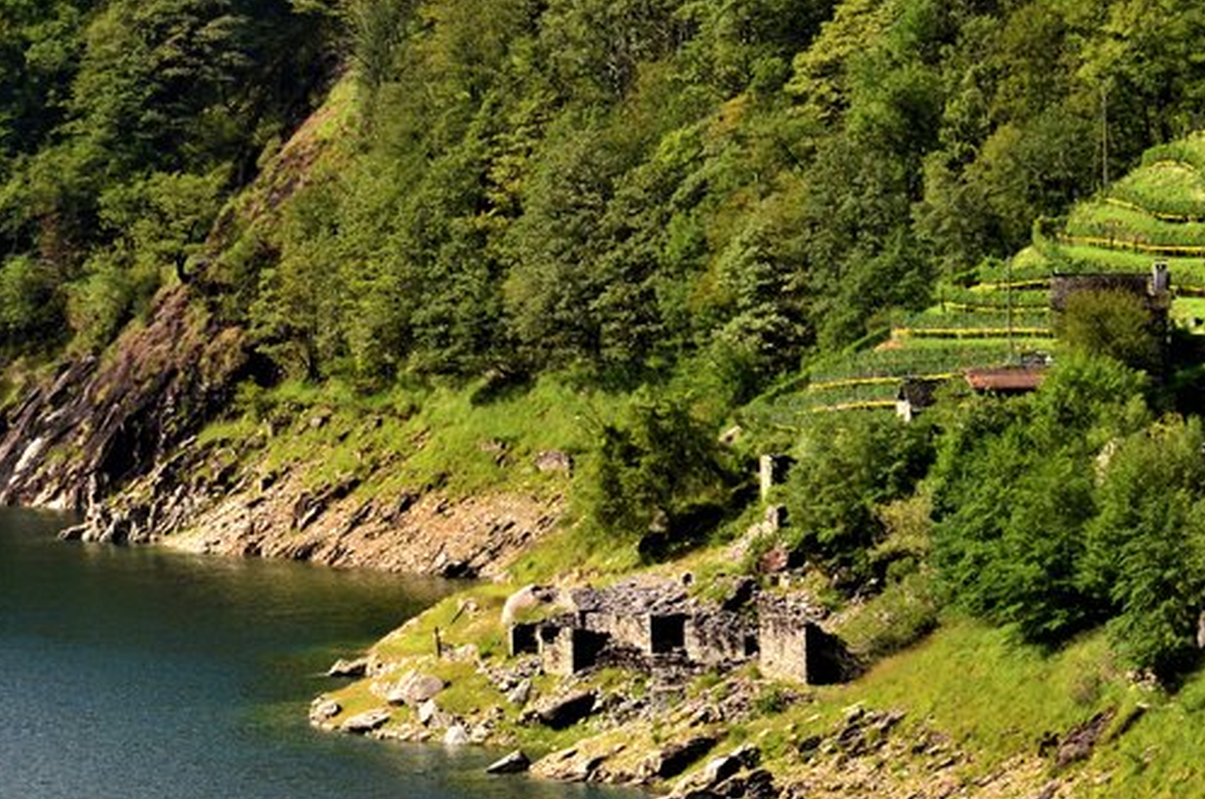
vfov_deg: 5.4
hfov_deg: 8.2
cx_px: 874
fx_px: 8446
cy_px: 356
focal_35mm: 253
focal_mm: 105
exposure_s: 1/125
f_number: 9
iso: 320
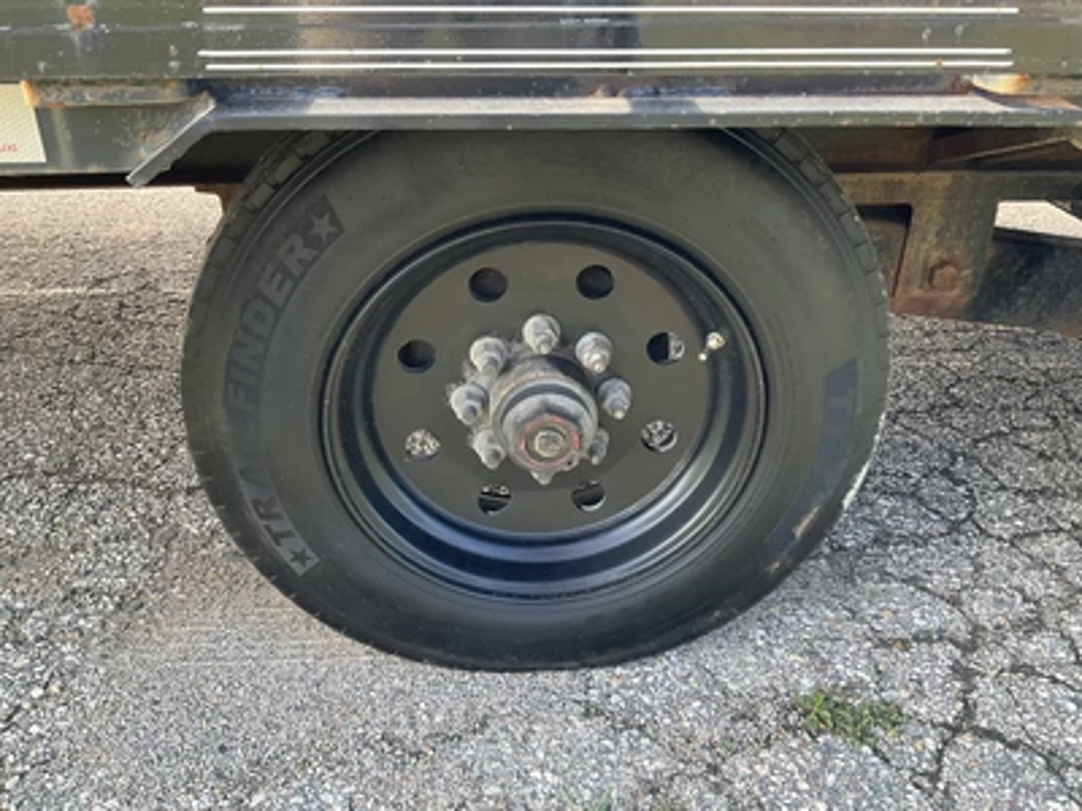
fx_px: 906
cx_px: 541
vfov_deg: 48.2
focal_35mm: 29
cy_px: 406
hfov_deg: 61.7
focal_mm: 3
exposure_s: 1/122
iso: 40
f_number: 1.8
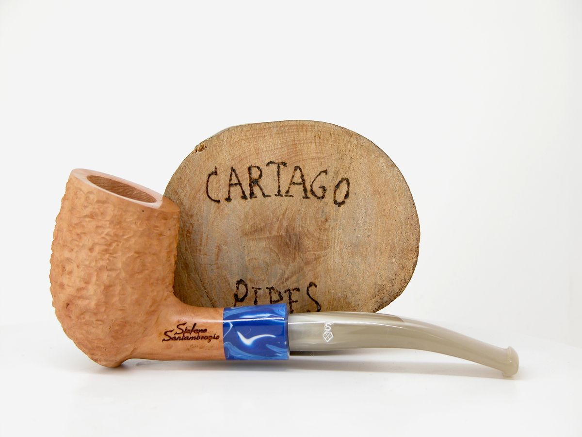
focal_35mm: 106
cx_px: 291
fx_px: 1782
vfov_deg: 14.0
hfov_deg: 18.5
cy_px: 218
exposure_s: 1/64.9
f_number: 3.7
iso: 100
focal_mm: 27.3
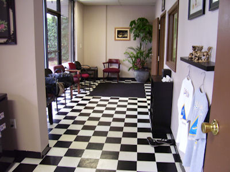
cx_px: 115
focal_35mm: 34
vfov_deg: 41.8
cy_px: 86
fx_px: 226
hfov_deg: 54.0
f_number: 2.7
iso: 160
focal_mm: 5.6
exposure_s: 1/10
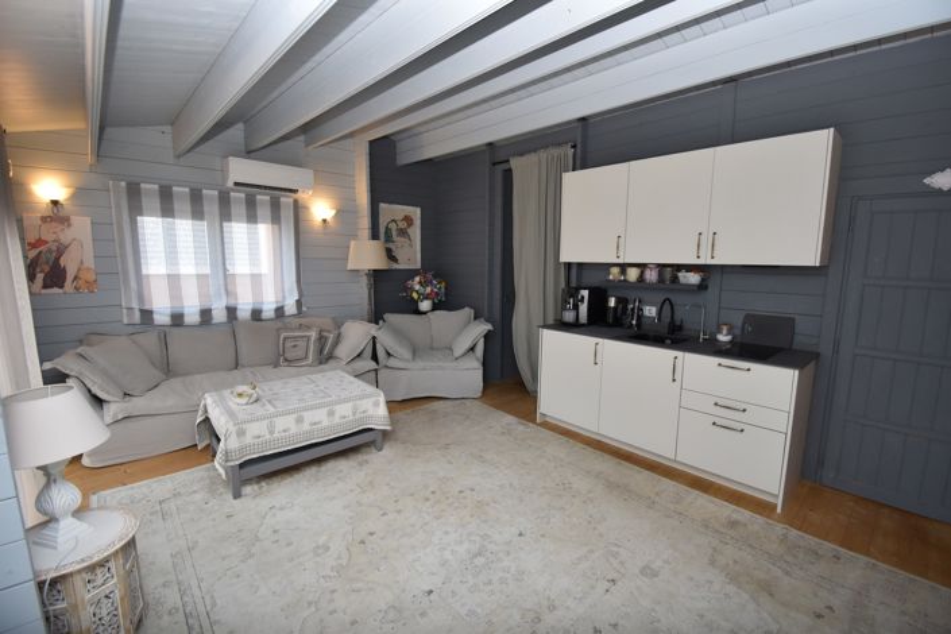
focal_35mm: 15
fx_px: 396
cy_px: 317
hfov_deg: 100.4
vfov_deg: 77.3
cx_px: 476
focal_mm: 10
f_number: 4.5
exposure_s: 1/250
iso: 640
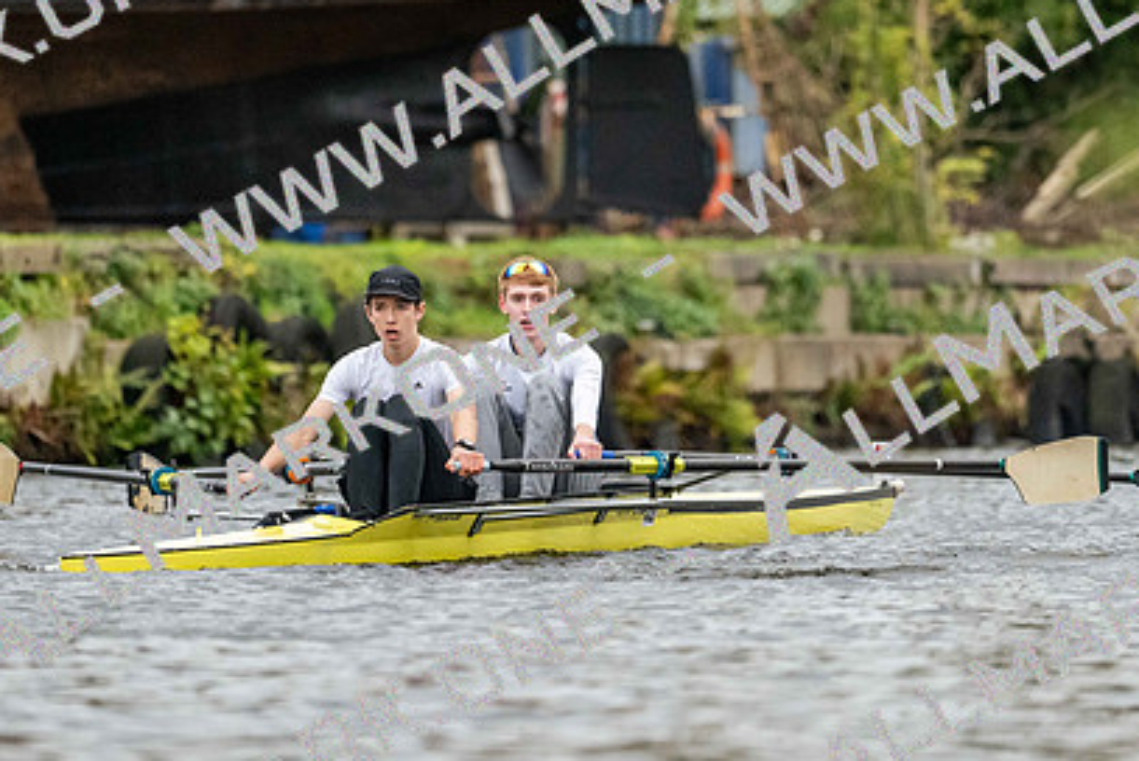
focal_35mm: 570
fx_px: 18046
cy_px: 281
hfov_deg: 3.6
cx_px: 515
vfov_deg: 2.4
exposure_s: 1/2000
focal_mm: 400
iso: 5000
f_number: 4.5
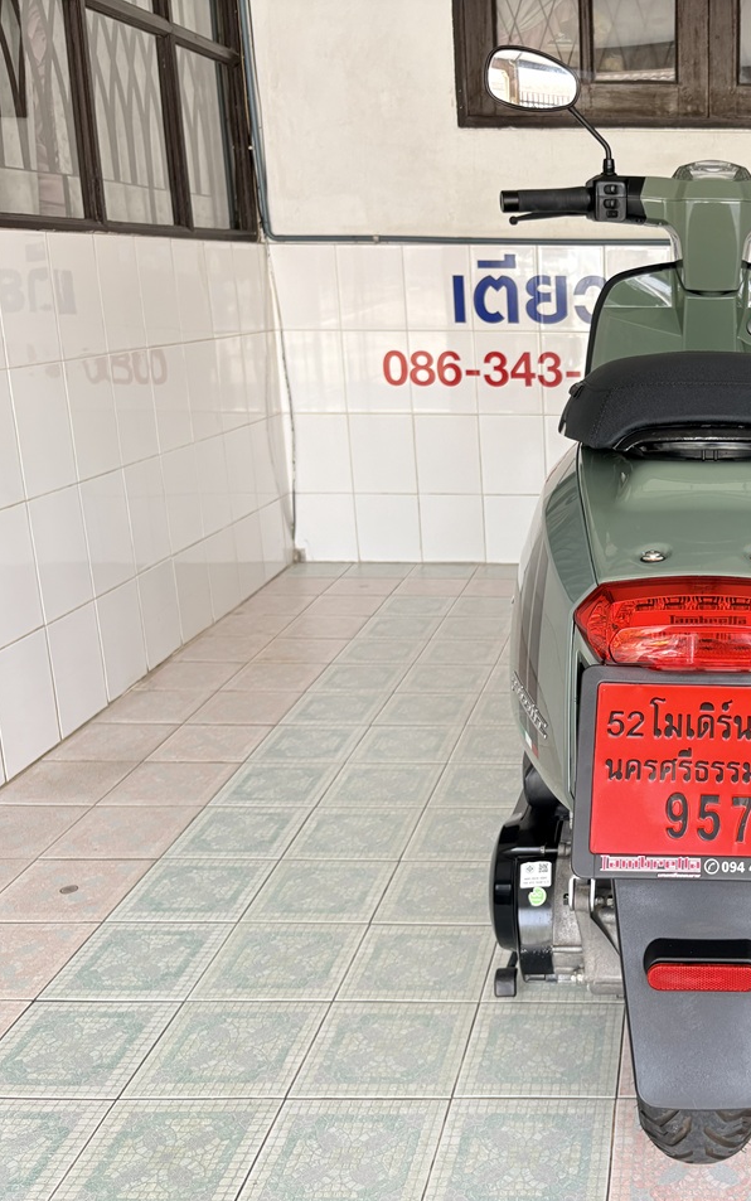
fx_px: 1211
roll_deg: +0.0
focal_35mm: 37
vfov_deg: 52.7
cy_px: 604
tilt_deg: -15.7
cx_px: 701
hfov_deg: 32.4
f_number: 1.6
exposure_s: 1/122
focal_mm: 5.96
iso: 100
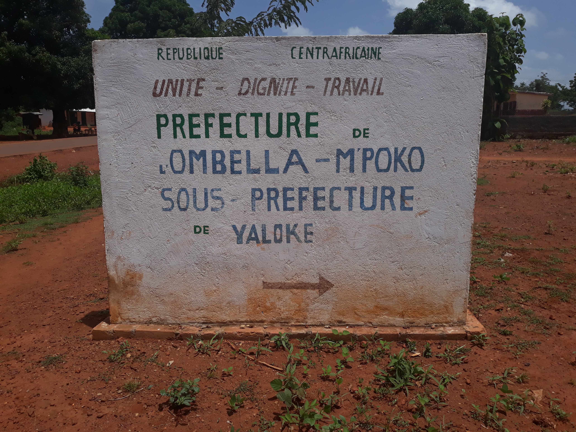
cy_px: 216
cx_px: 288
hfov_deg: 65.3
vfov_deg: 51.4
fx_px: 449
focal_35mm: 27
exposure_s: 1/4065
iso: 40
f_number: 1.7
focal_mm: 3.71
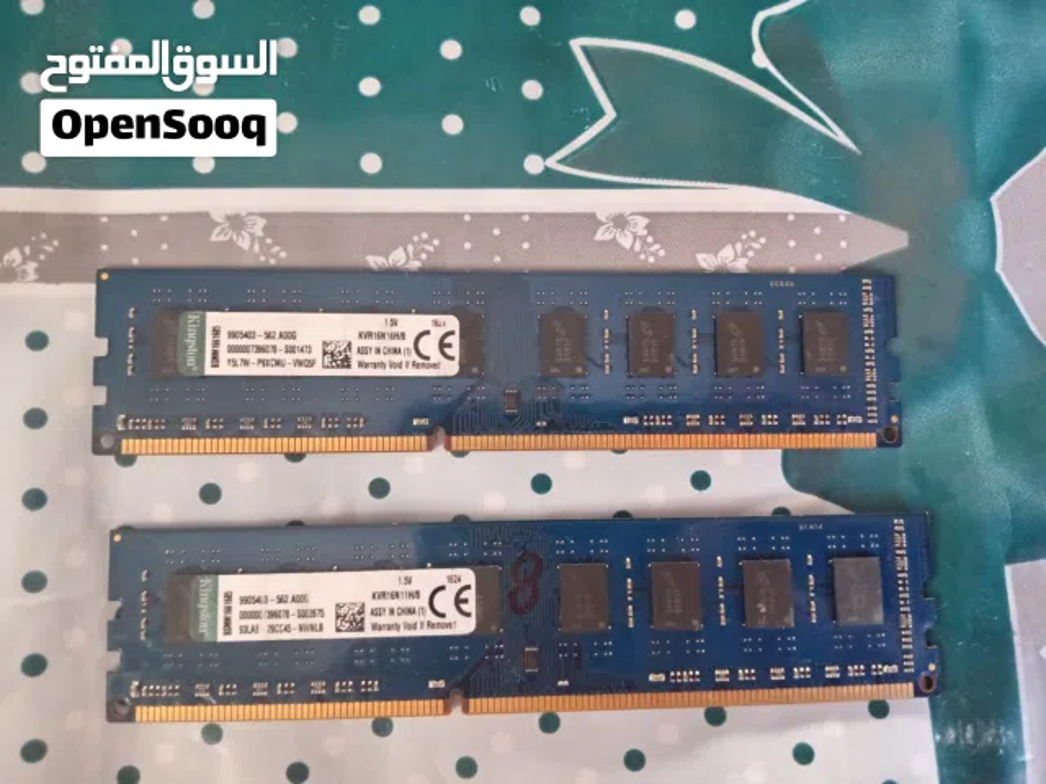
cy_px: 392
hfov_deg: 65.3
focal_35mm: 27
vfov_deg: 51.4
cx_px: 523
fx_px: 816
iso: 3720
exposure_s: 1/25
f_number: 1.8
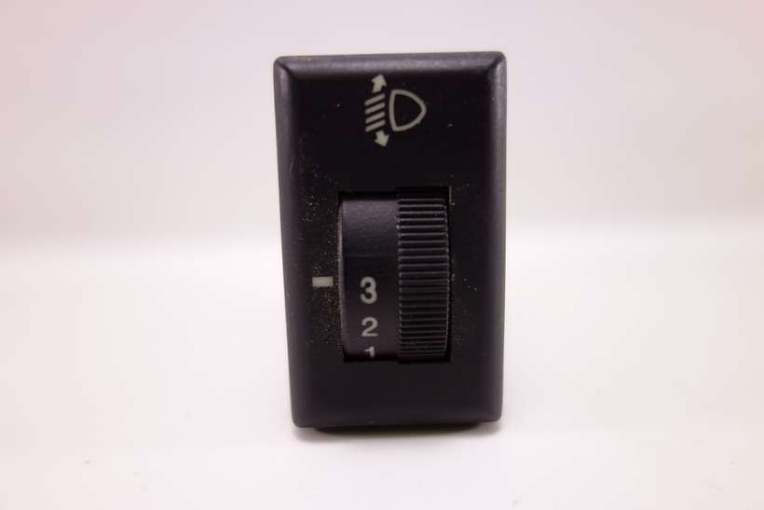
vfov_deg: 46.4
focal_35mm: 28
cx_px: 382
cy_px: 255
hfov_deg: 65.5
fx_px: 594
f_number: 2.2
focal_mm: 10.4
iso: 125
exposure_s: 1/100
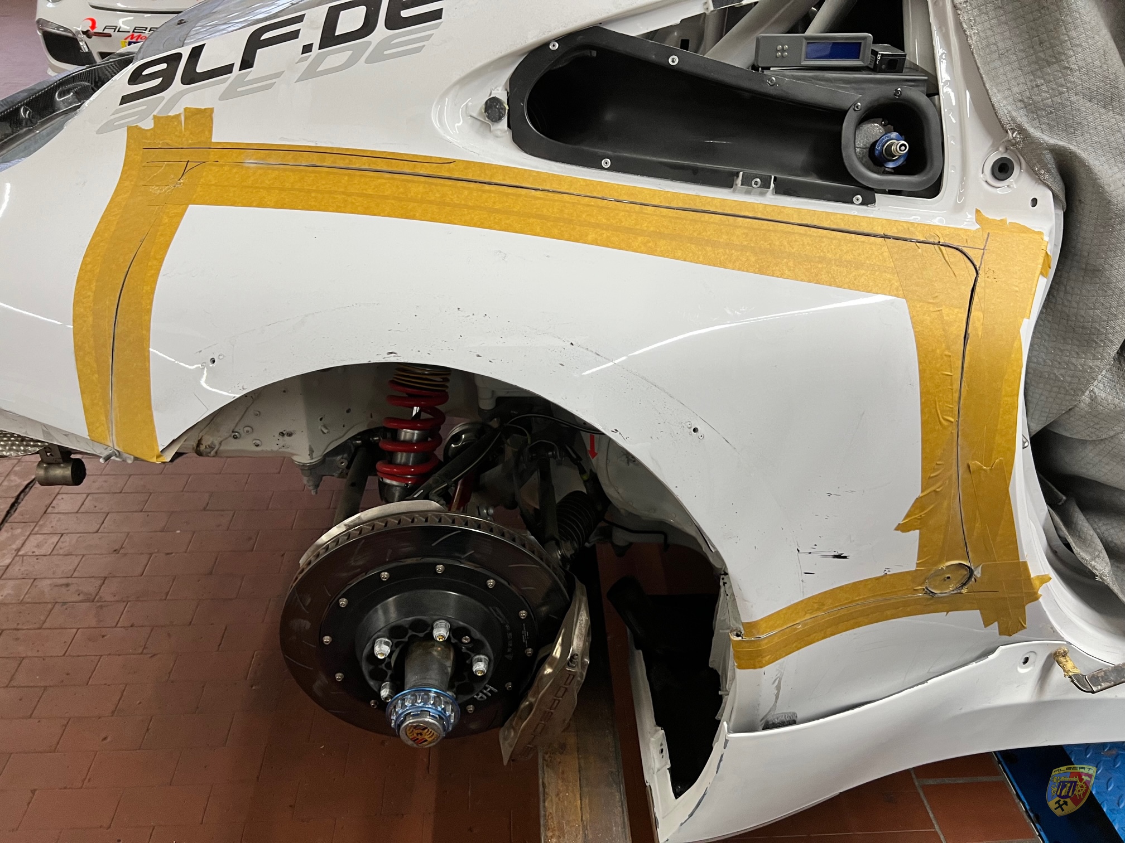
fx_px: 845
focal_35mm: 26
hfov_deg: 67.3
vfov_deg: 53.1
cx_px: 562
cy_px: 422
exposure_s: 1/50
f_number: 1.5
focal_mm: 5.7
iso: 100
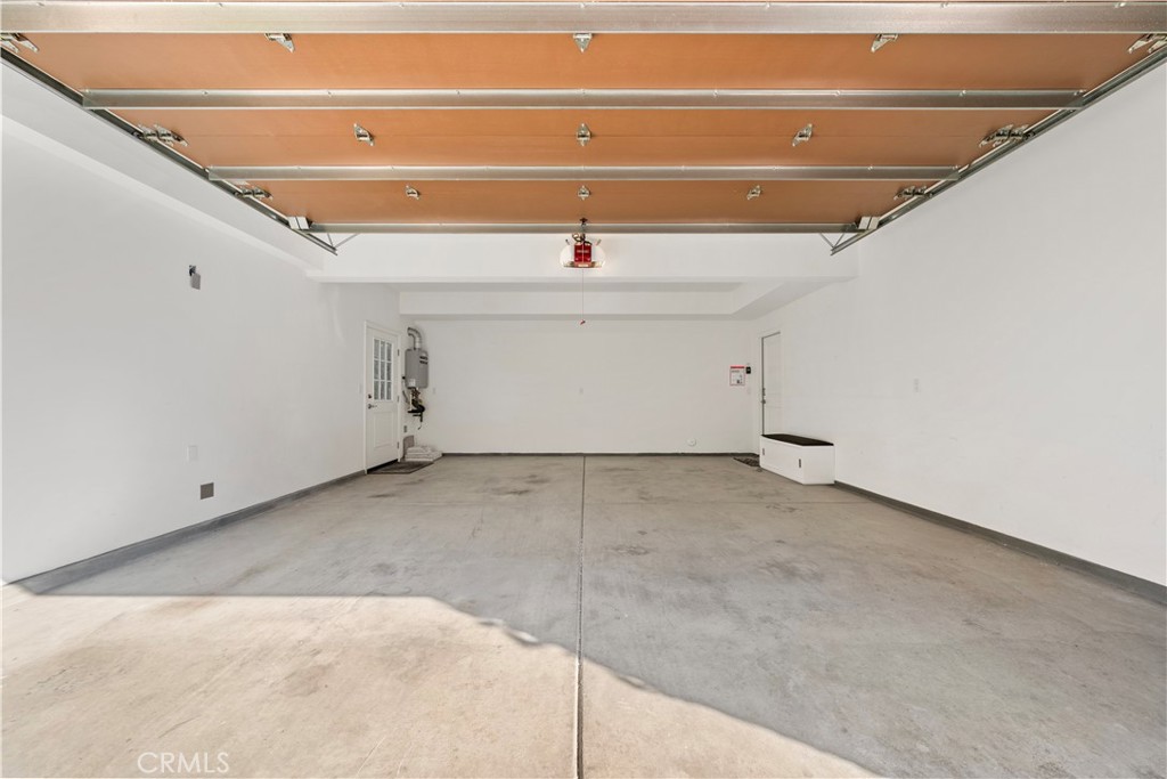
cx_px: 584
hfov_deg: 112.6
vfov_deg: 90.0
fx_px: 389
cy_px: 390
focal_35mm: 12
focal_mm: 12
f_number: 8
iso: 640
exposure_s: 1/45
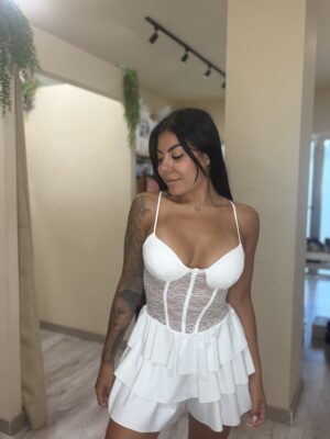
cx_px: 165
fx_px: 381
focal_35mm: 30
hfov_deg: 46.8
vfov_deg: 60.0
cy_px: 220
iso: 50
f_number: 1.9
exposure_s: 1/50
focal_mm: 2.71
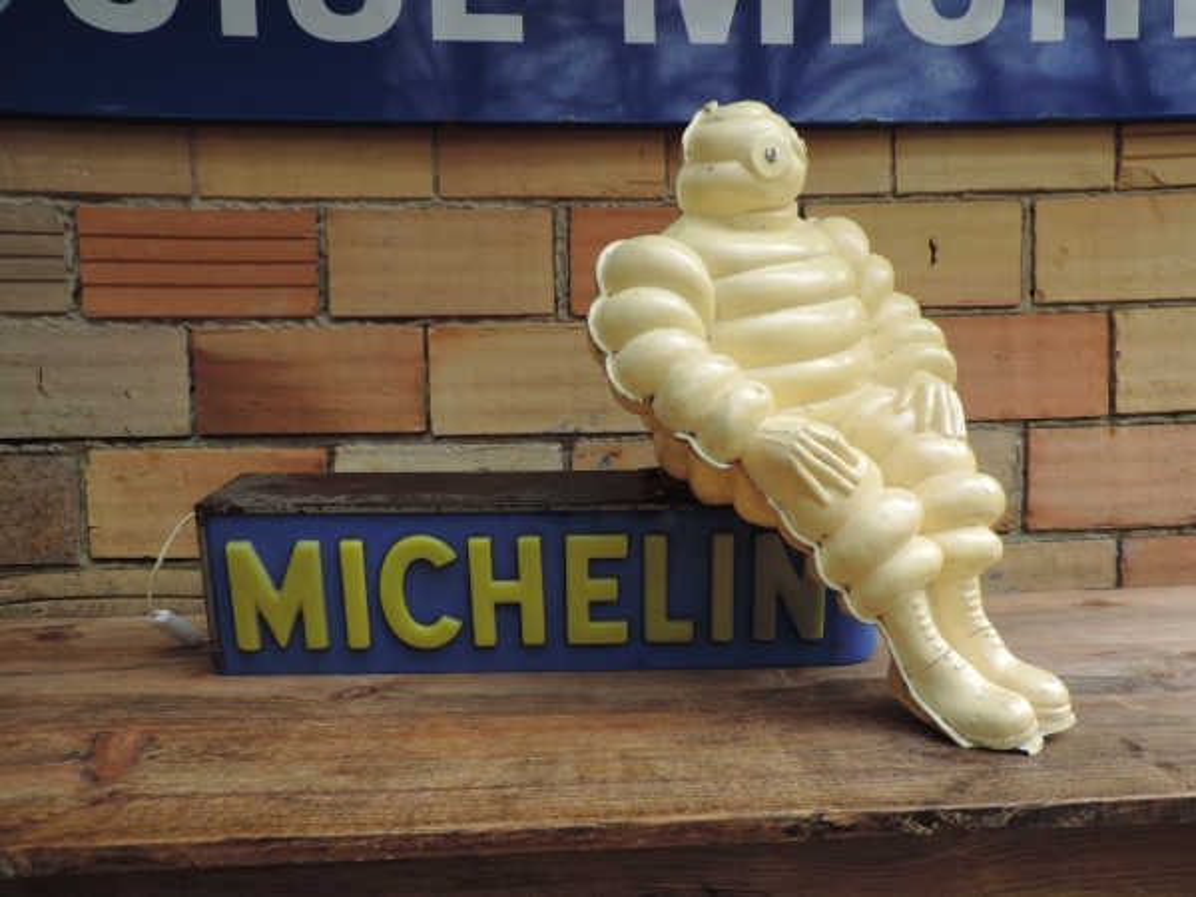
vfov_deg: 56.8
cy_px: 448
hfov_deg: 71.6
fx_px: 829
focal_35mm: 24
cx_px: 598
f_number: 3
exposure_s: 1/320
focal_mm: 4.3
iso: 80
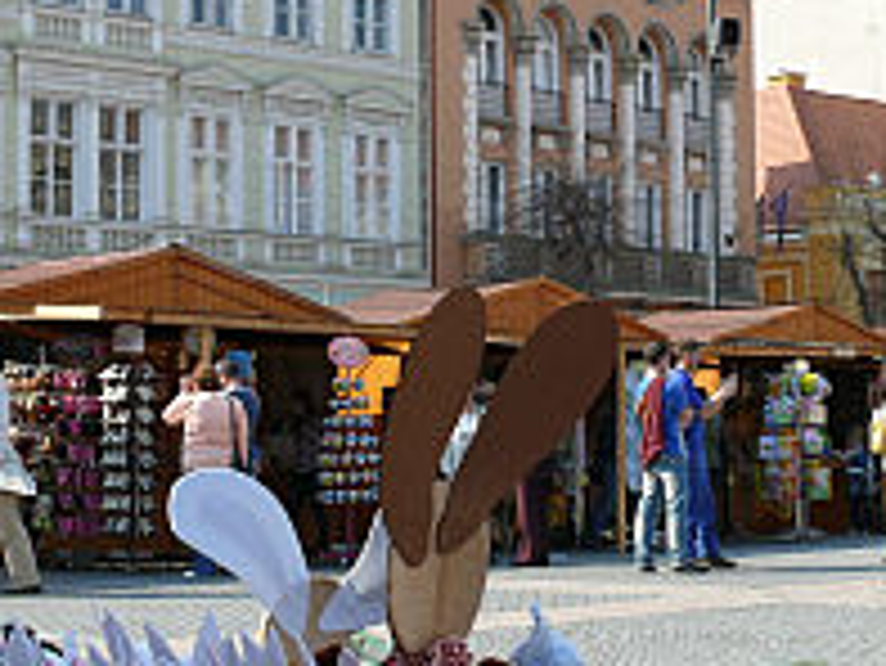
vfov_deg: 18.4
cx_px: 616
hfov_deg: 24.2
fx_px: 2049
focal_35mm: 80
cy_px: 454
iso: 100
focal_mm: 7.4
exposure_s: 1/320
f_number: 5.6
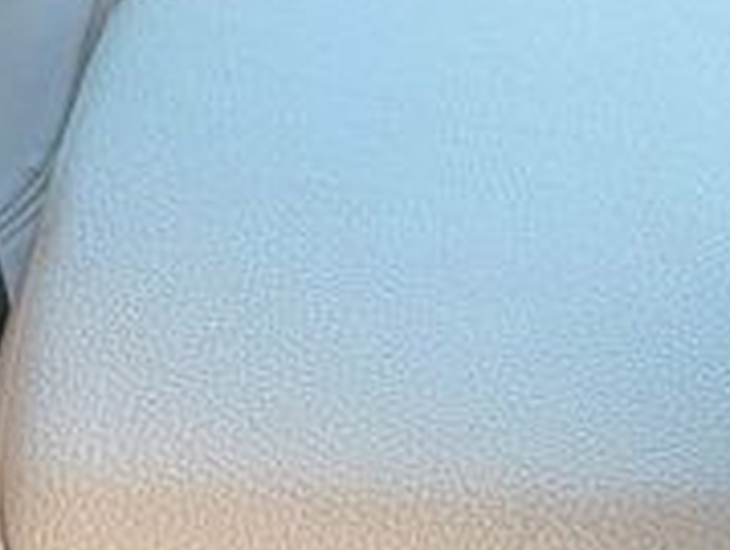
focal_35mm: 137
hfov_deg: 14.3
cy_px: 526
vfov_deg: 10.8
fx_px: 2895
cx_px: 567
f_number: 1.78
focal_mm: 6.76
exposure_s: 1/121
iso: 160
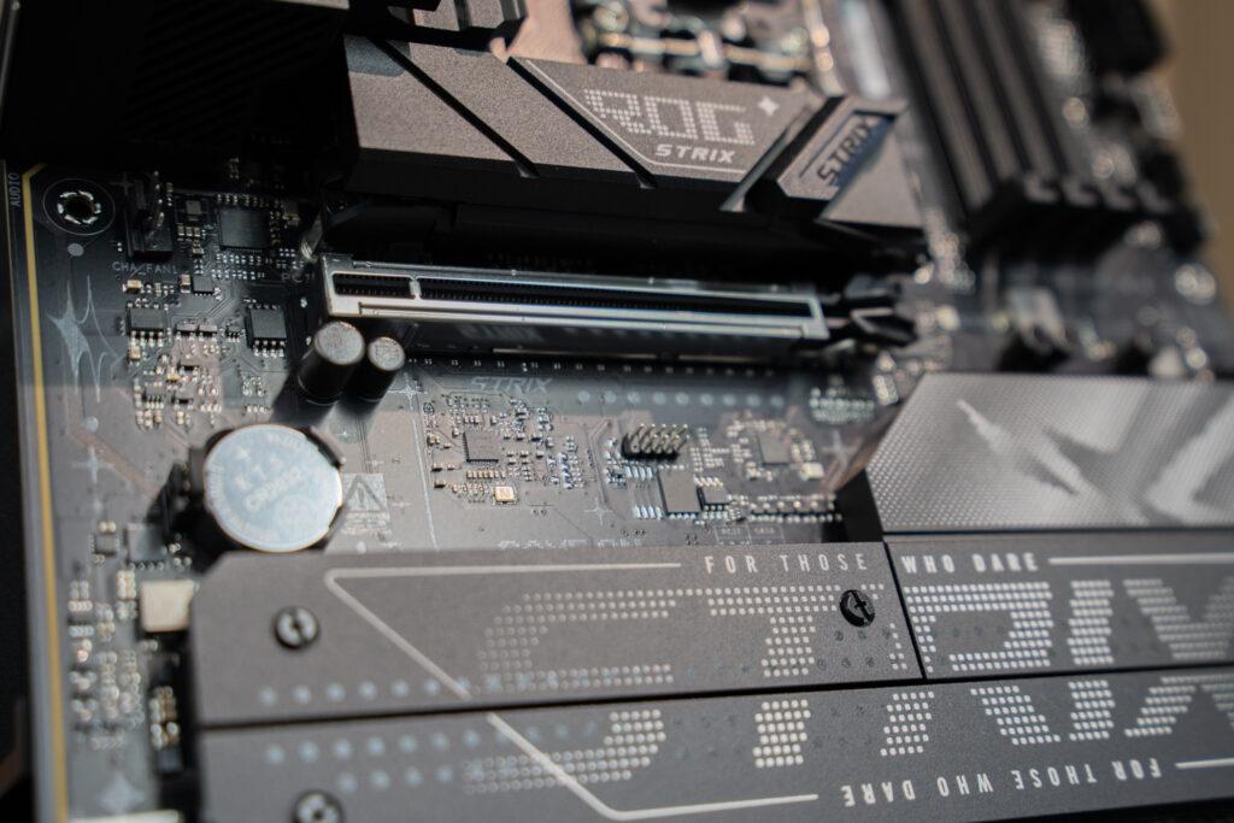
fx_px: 1714
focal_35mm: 50
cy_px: 412
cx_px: 617
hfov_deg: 39.6
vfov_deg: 27.0
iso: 400
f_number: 4
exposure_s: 1/30
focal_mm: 50
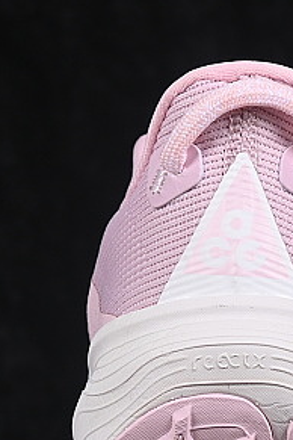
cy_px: 175
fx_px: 3394
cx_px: 418
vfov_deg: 7.4
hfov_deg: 4.9
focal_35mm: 278
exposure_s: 1/80
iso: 160
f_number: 8
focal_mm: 50
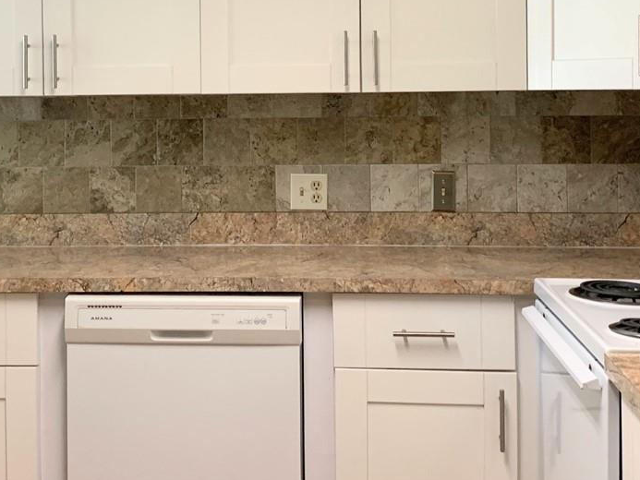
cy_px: 114
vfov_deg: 24.1
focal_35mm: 60
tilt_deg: +0.6
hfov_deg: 32.1
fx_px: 1110
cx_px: 255
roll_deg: +0.4
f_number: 1.8
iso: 125
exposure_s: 1/60
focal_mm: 4.25
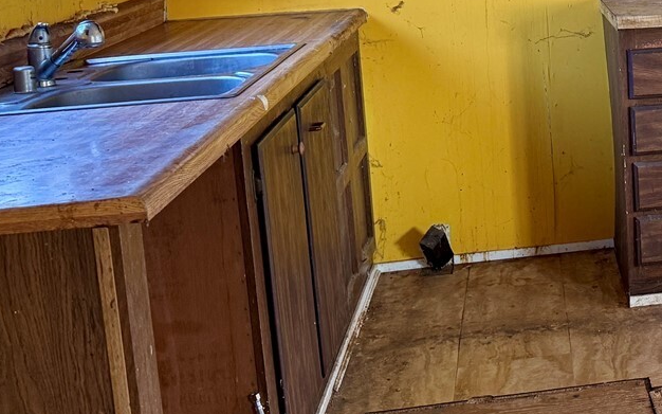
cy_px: 31
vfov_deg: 19.6
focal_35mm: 65
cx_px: 737
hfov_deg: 28.5
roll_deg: +1.9
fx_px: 1172
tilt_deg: -6.9
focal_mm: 6.76
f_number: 1.78
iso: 200
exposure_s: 1/120
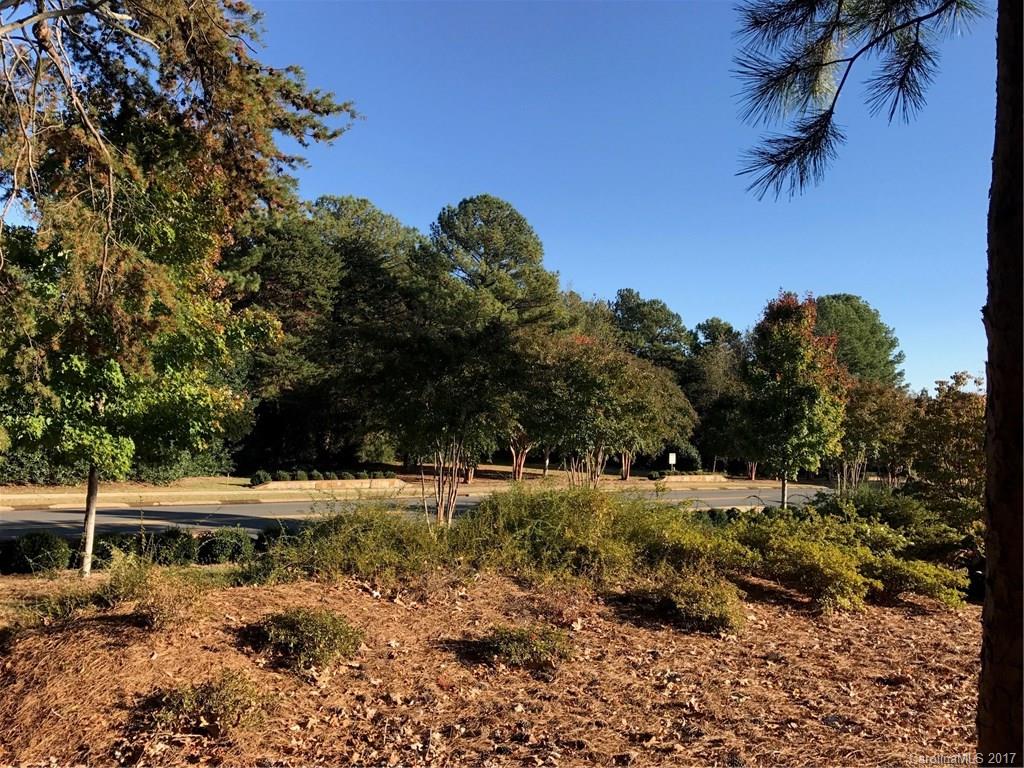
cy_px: 384
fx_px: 828
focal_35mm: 28
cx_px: 512
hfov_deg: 63.4
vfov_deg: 49.7
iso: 20
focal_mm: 3.99
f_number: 1.8
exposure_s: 1/1140
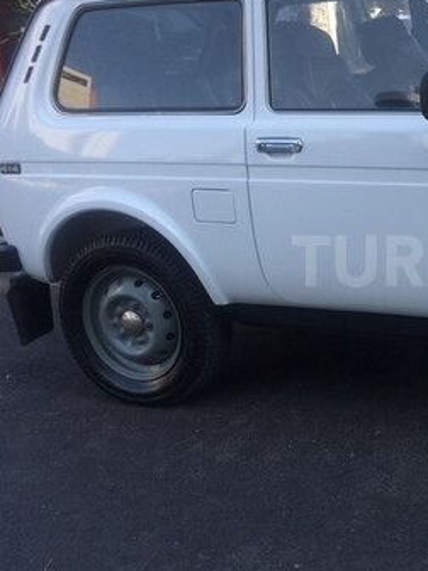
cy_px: 261
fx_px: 940
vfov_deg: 33.8
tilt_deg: -13.5
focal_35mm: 57
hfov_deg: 24.1
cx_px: 465
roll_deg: +3.1
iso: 32
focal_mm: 4.15
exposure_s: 1/622
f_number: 2.2
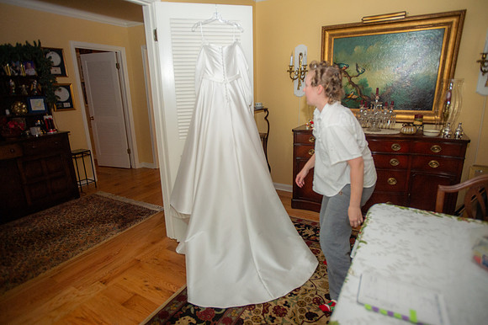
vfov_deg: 61.9
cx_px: 244
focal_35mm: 20
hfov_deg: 84.0
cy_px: 162
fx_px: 271
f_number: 2.8
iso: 1250
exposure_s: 1/125
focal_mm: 20
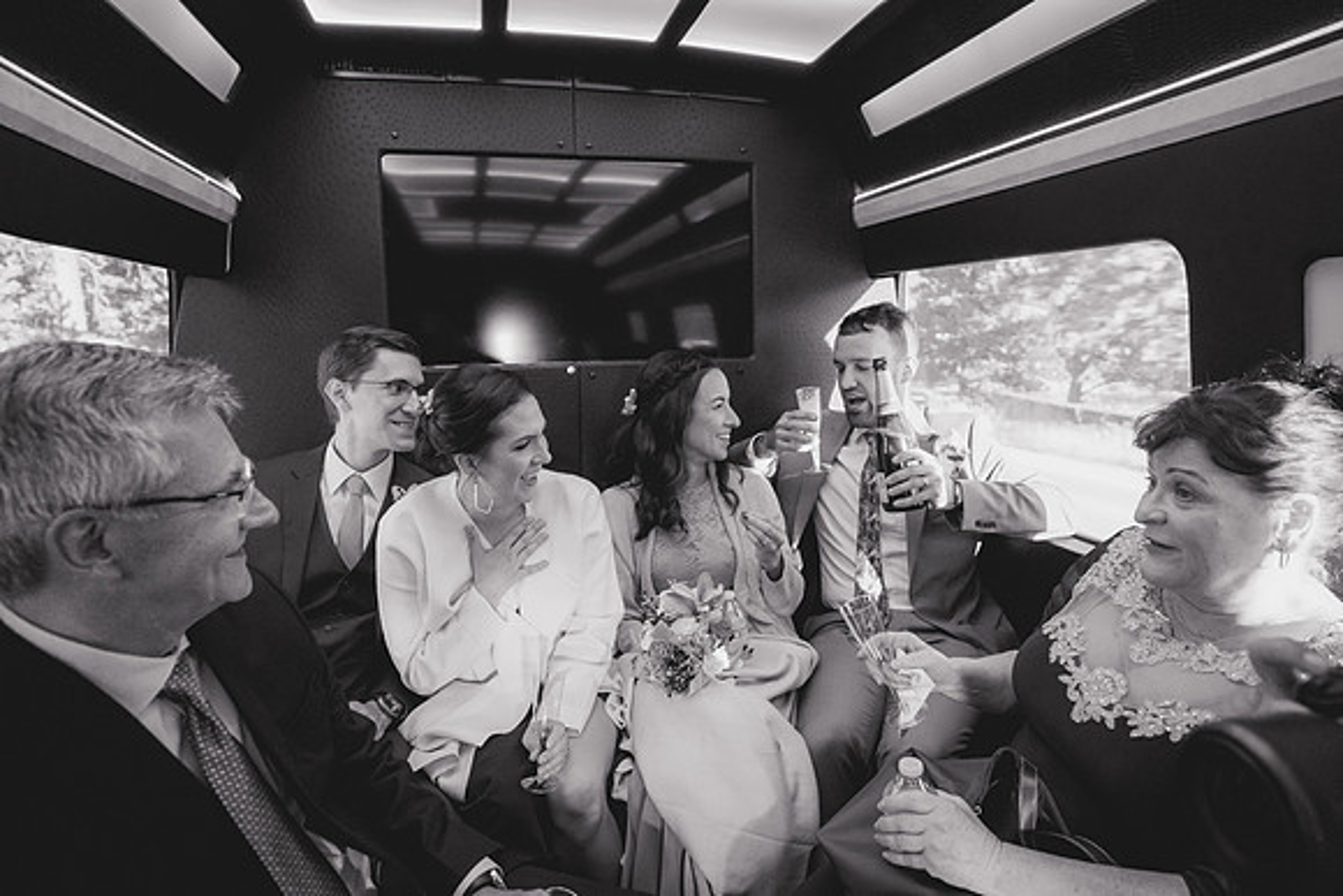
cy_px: 448
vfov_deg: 64.8
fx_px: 706
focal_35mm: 19
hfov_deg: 87.1
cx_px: 672
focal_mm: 18
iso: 3200
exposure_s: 1/125
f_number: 2.8
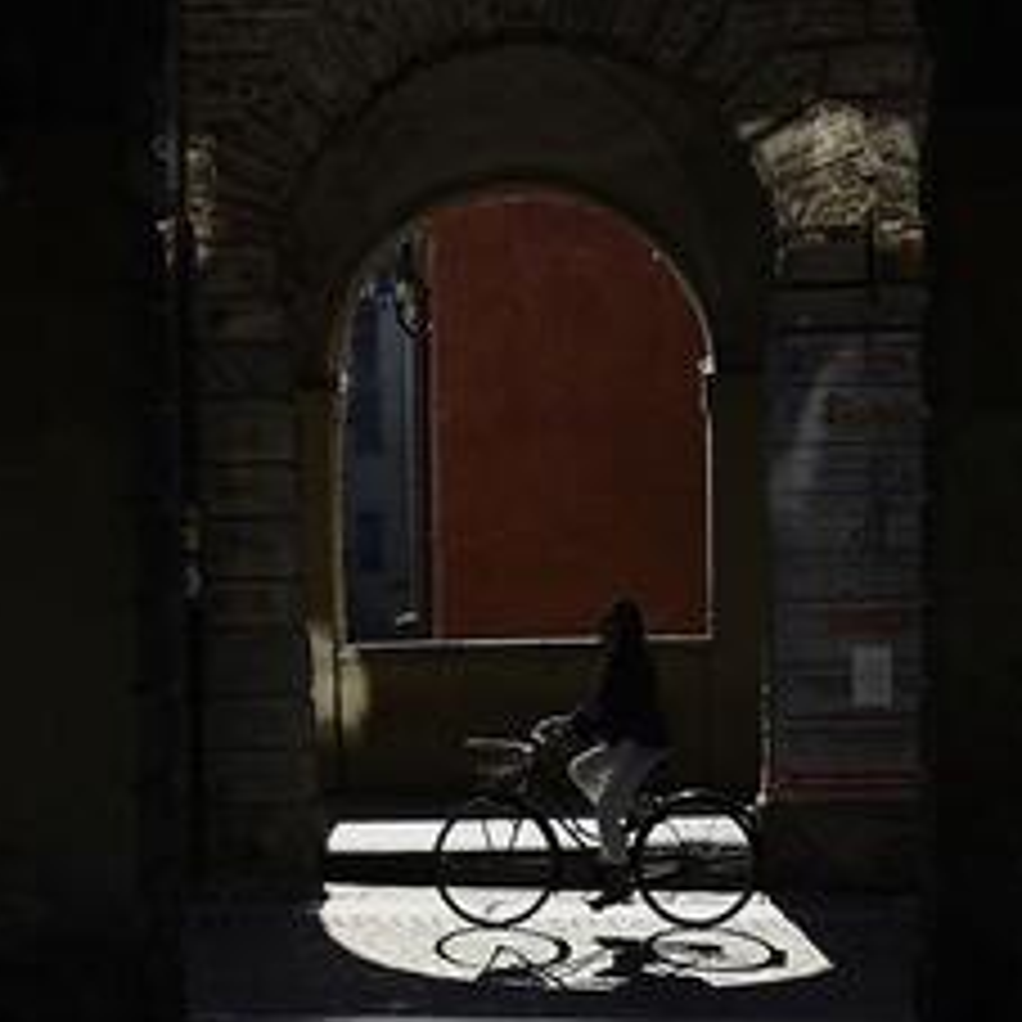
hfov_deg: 19.3
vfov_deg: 18.7
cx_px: 579
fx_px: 3006
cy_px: 1054
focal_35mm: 90
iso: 100
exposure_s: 1/500
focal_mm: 40
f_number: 7.1
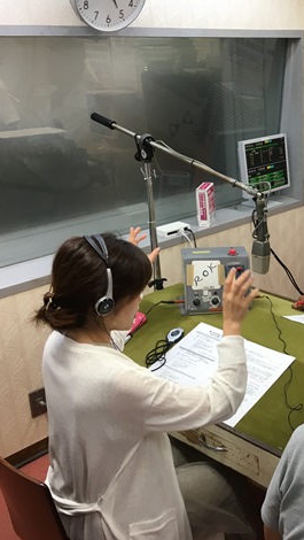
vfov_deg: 47.3
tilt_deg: -21.1
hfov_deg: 25.5
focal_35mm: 43
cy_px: 275
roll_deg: -2.4
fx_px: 615
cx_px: 345
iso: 32
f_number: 2.2
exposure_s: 1/30
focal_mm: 4.15
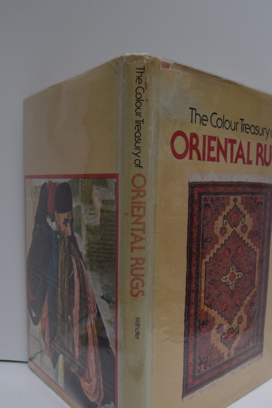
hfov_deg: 35.0
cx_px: 159
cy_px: 250
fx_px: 430
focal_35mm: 38
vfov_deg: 50.3
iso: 400
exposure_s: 1/200
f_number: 7.1
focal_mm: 20
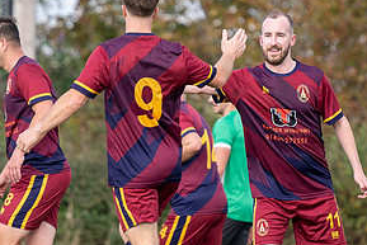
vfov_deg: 1.9
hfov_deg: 2.8
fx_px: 7527
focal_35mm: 738
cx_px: 199
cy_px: 104
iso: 320
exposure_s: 1/2000
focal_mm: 200
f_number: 2.8
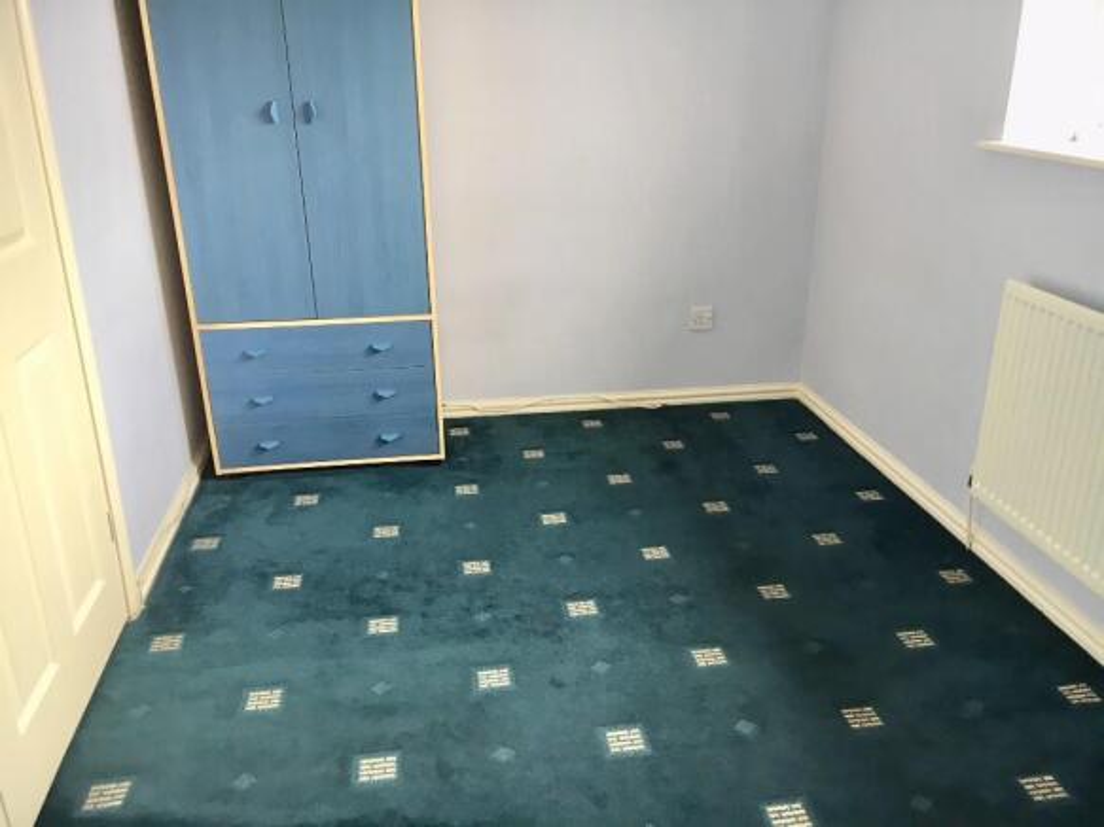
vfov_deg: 48.2
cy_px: 414
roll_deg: +0.8
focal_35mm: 29
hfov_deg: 61.7
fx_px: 925
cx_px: 552
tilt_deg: -19.8
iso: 80
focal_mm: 4.15
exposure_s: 1/33
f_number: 2.2
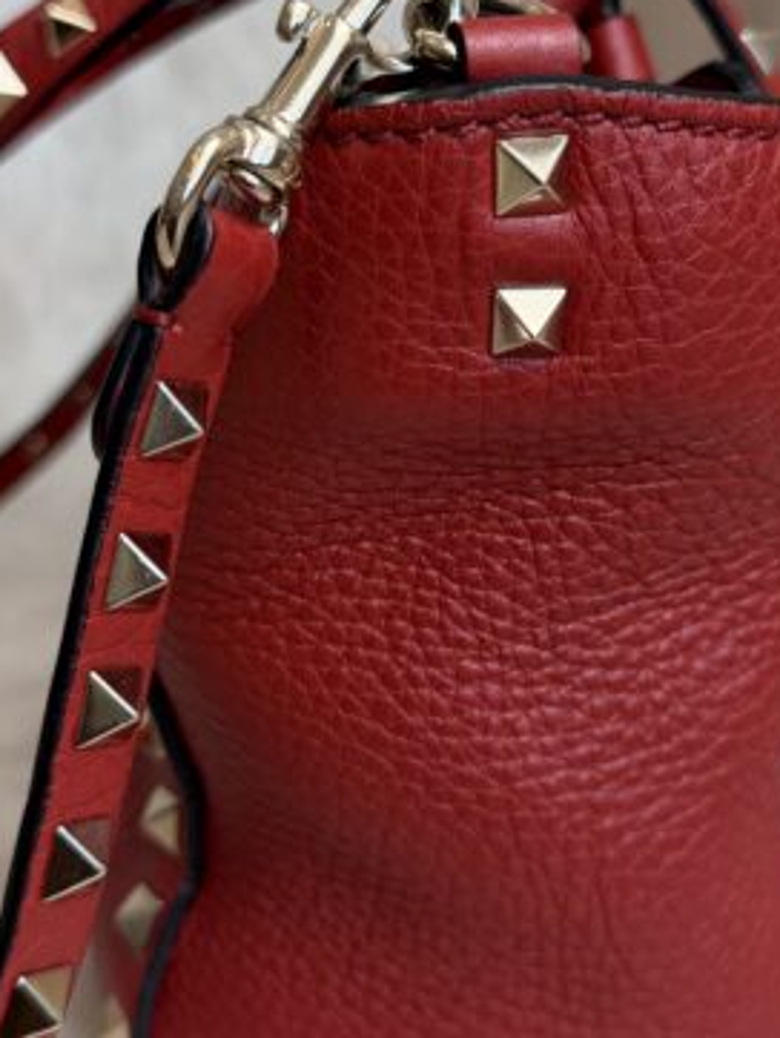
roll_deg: -0.5
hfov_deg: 27.5
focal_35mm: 53
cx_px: 442
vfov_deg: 36.1
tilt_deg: -11.8
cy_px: 442
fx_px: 1590
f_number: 1.78
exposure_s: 1/120
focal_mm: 6.76
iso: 80
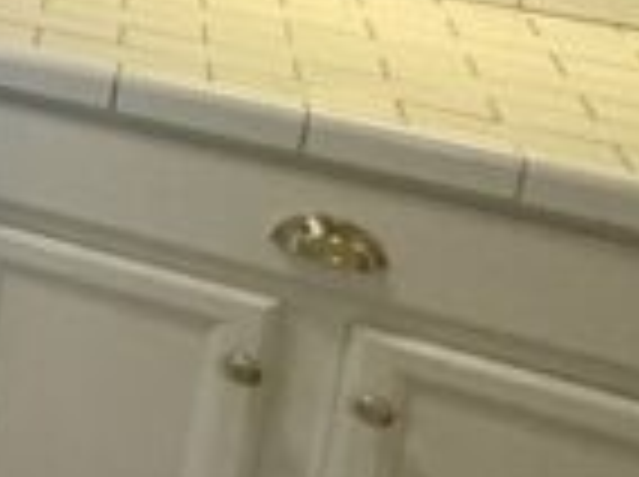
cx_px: -1107
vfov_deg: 16.4
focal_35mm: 79
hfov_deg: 12.9
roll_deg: -0.1
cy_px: -306
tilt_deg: -8.8
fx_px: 1456
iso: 160
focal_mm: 2.22
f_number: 2.2
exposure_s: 1/60
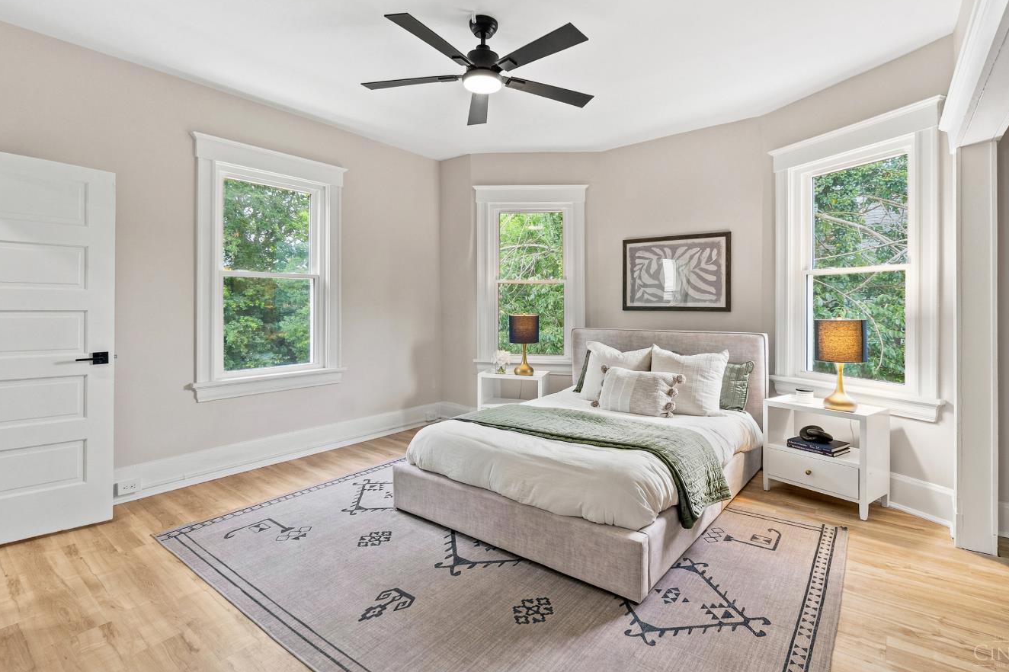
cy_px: 298
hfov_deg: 93.3
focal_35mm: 17
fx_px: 476
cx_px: 519
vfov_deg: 70.2
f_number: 7.1
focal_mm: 10
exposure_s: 1/40
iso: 400
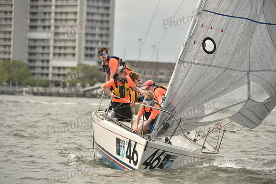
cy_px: 92
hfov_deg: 7.4
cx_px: 138
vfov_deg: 4.9
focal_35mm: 280
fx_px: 2147
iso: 320
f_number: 5
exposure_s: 1/1600
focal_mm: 280
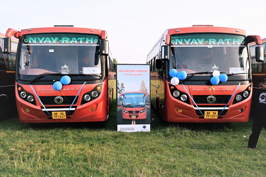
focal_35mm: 33
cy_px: 88
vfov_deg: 40.0
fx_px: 244
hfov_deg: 57.2
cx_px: 133
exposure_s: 1/250
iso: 200
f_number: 5.6
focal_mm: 33
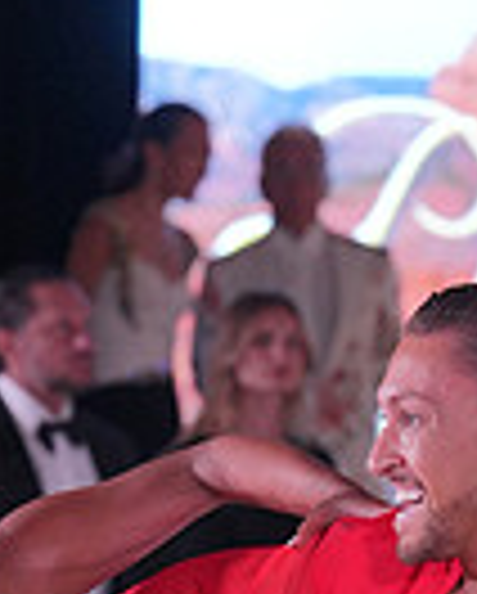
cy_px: 1035
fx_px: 7236
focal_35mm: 411
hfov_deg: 3.8
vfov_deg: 4.7
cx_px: 133
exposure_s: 1/400
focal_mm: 100
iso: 2000
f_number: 4
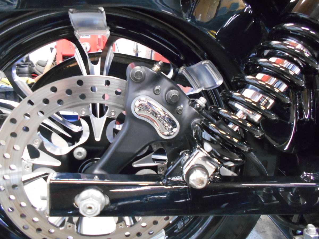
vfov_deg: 53.1
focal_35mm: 26
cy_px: 120
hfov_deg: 67.3
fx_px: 240
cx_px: 160
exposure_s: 1/10
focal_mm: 4.6
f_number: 3.2
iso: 800
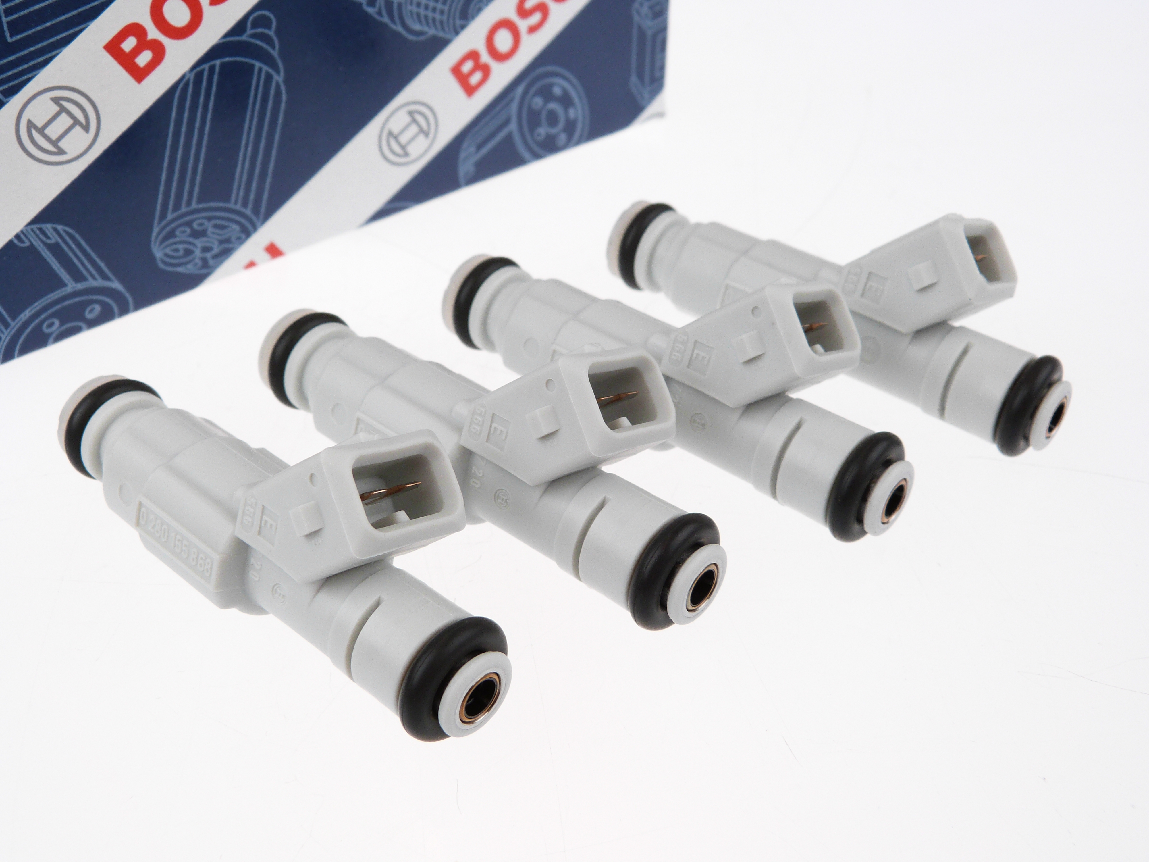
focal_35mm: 37
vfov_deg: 38.7
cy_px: 431
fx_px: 1228
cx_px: 574
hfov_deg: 50.1
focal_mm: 6.5
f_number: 4
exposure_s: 1/100
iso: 100
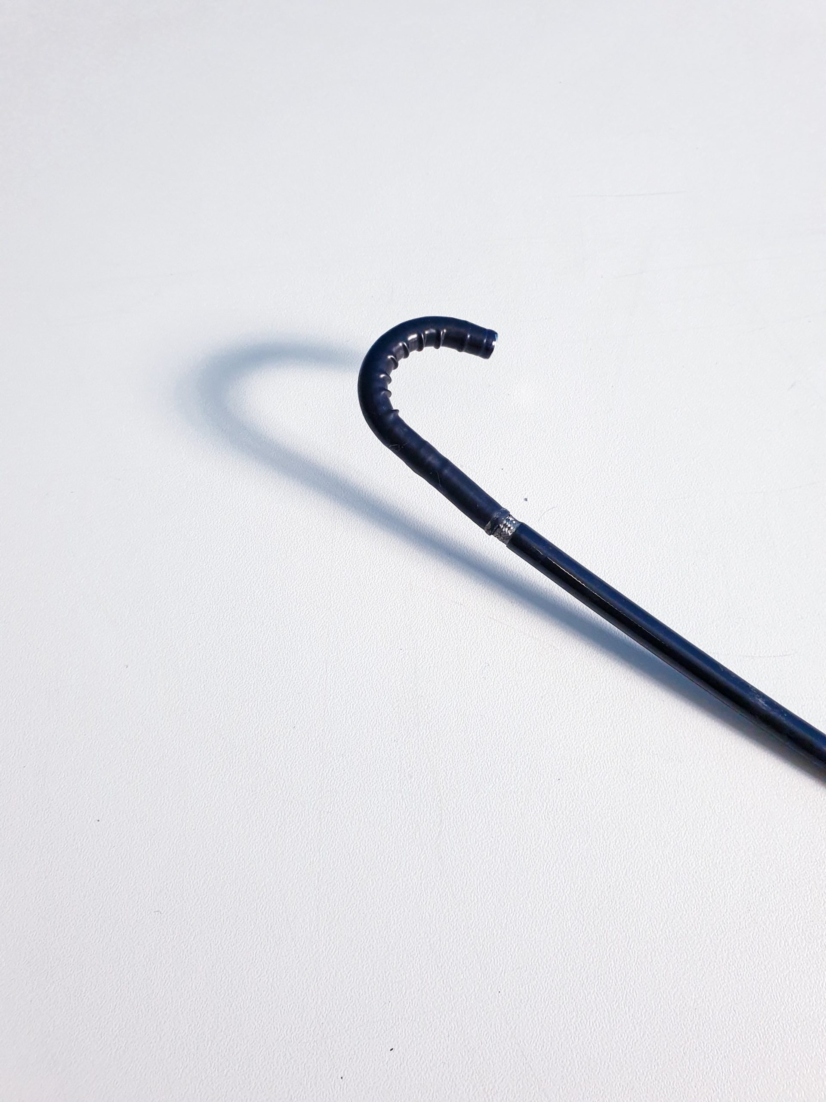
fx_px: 827
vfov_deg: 67.3
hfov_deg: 53.1
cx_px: 413
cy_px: 551
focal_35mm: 26
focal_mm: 4.3
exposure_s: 1/50
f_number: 2.4
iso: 200
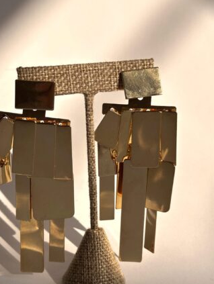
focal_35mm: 65
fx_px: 535
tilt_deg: -19.6
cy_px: 175
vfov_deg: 29.7
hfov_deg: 22.6
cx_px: 85
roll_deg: -2.3
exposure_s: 1/2028
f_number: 1.78
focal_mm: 6.86
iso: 64
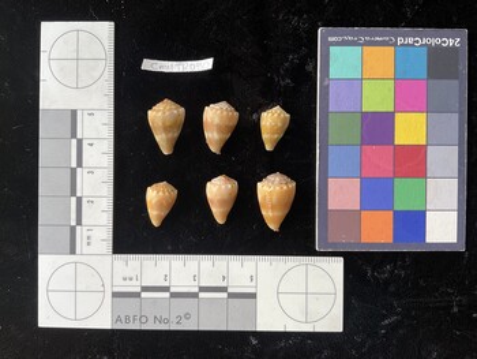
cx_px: 238
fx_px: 400
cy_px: 180
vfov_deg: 48.3
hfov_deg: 61.6
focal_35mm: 29
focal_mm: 3
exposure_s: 1/120
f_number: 1.8
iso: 32
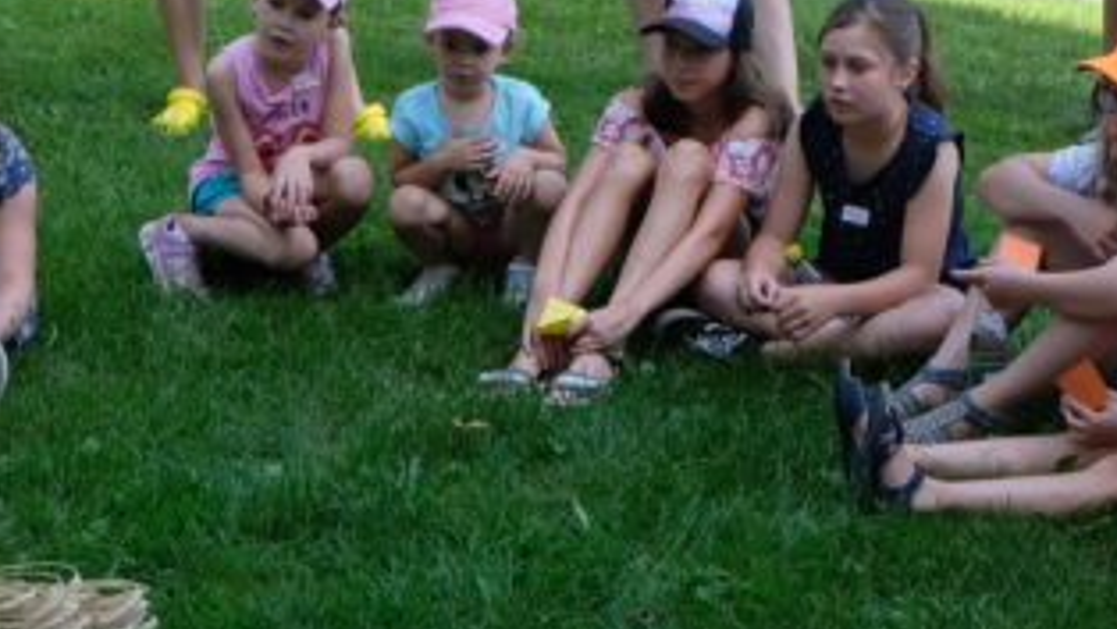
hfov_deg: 22.2
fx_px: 2845
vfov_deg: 12.6
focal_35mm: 96
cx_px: 480
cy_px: 426
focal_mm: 16
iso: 400
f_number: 5.6
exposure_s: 1/350
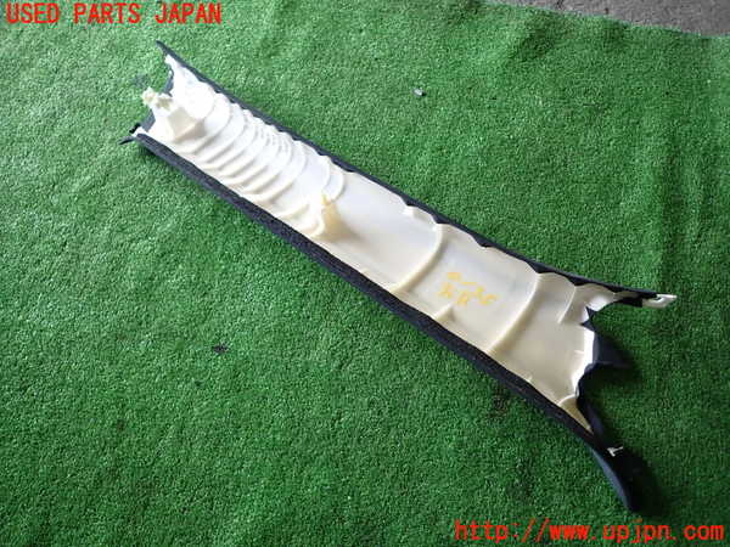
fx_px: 527
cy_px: 274
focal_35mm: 25
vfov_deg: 54.9
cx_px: 365
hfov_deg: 69.4
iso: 100
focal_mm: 4.5
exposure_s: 1/60
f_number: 2
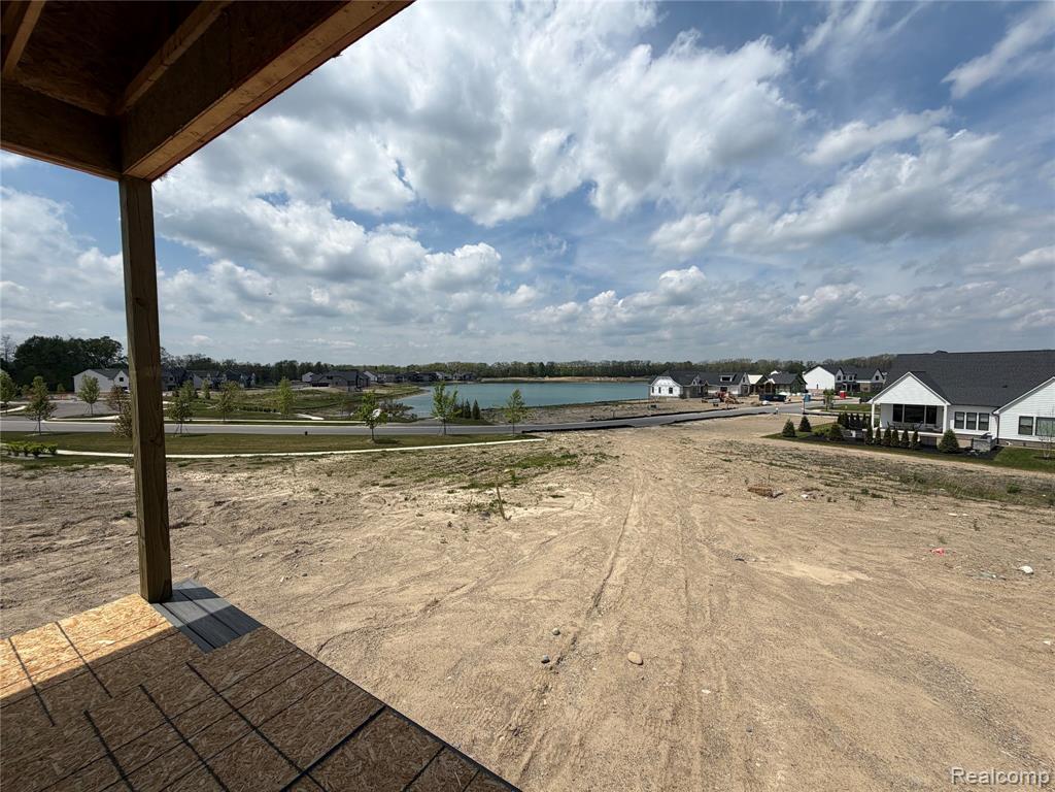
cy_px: 396
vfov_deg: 85.7
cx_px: 528
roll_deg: +0.7
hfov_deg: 102.1
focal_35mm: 14
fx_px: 427
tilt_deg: -3.1
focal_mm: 2.22
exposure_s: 1/1795
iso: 20
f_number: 2.2
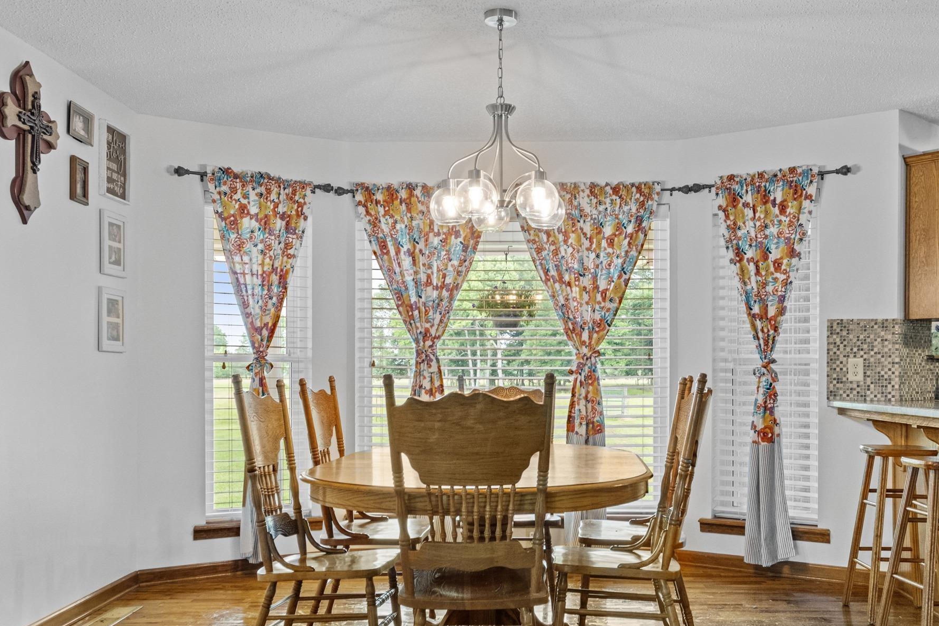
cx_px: 524
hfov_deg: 54.3
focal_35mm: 35
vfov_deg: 37.7
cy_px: 377
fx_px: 913
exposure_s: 1/1.67
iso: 400
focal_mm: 16.6
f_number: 7.1
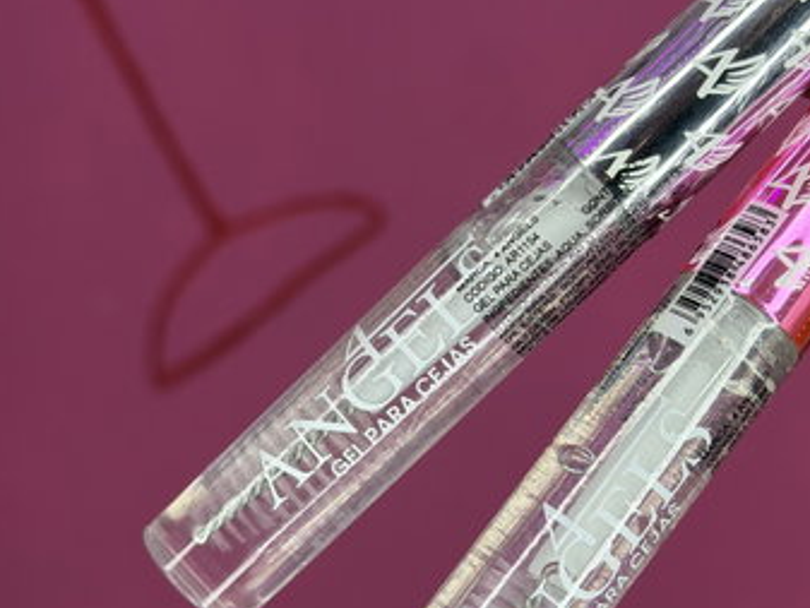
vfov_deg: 19.3
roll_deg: -3.9
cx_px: 430
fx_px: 1779
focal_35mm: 76
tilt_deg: -11.0
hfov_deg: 25.6
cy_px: 400
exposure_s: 1/100
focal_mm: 6.76
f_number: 1.78
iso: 80
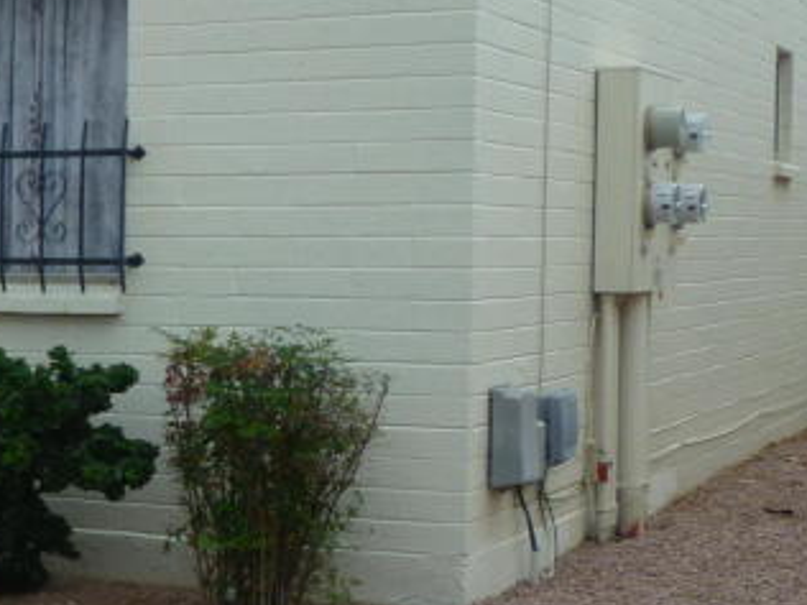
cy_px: 429
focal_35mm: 94
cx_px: -283
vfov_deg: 15.7
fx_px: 2191
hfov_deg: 19.1
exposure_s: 1/500
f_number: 3.3
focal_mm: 5.2
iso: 80
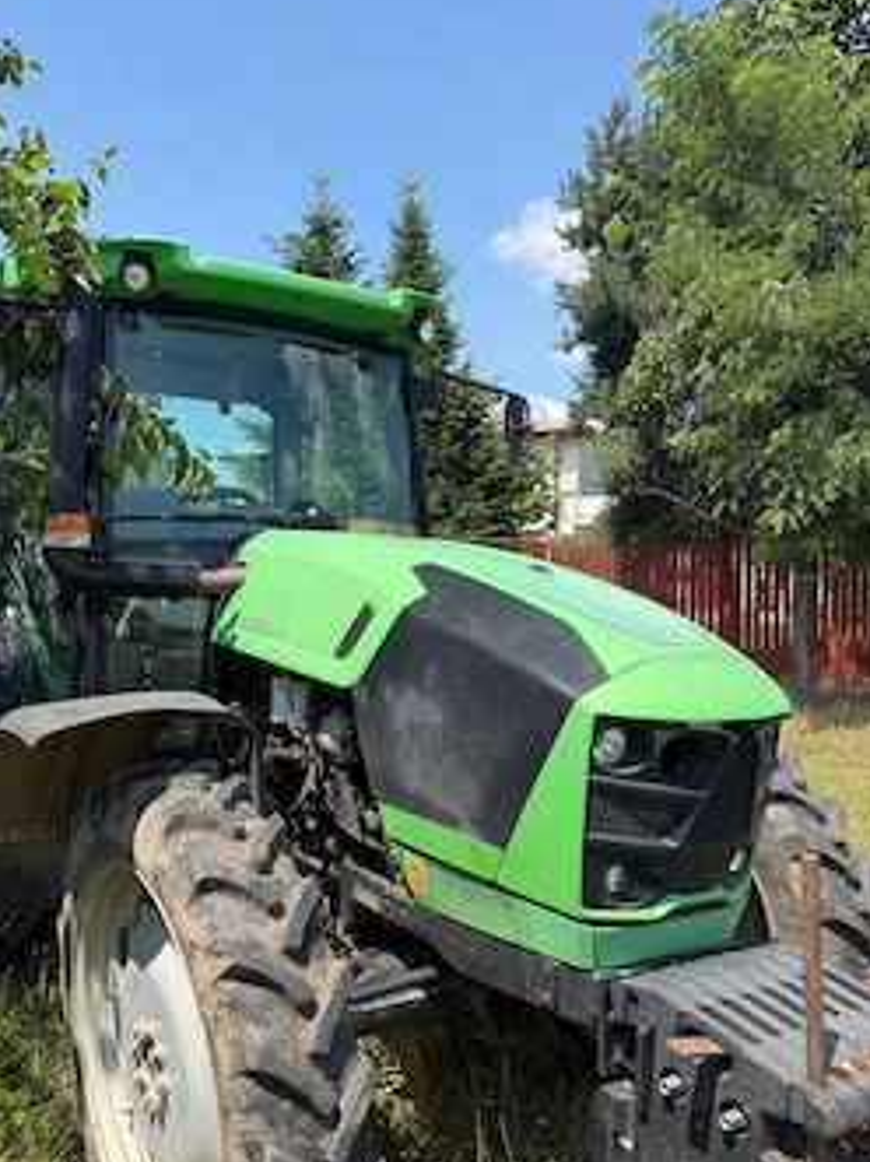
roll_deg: +0.3
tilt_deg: -3.5
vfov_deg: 61.5
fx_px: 972
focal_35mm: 29
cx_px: 351
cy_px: 646
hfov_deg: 47.9
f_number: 1.78
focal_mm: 6.76
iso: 80
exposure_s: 1/2801
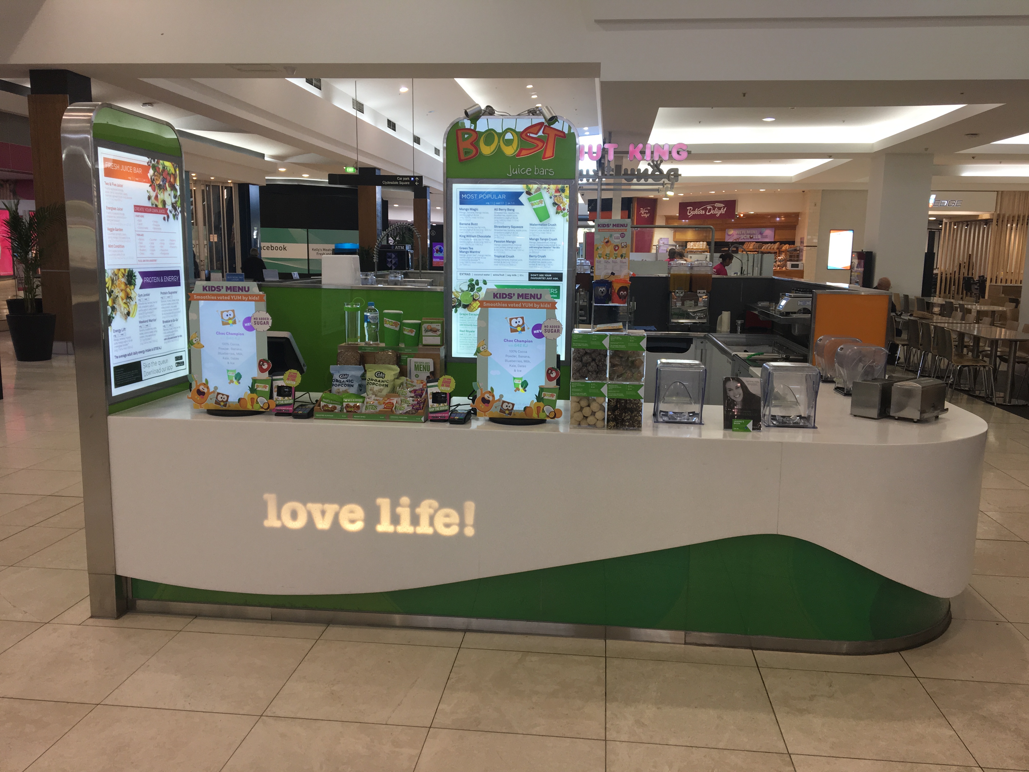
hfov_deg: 61.7
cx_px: 514
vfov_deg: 48.2
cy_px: 386
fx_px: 862
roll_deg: -0.5
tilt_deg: -8.5
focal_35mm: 29
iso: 32
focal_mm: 4.15
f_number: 2.2
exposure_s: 1/50
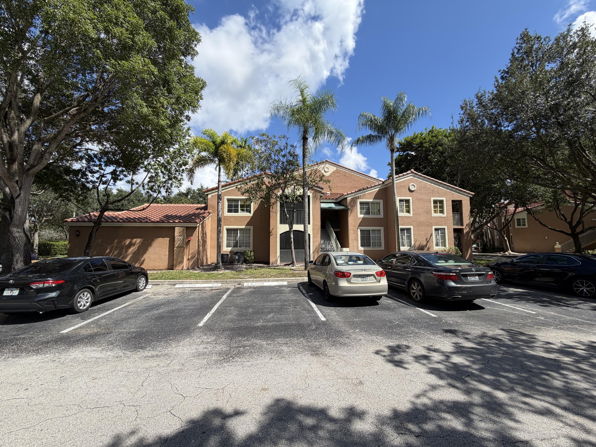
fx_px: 241
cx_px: 298
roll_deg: +0.5
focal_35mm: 14
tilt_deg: +4.4
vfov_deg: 85.7
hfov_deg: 102.1
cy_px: 224
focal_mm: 2.22
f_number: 2.2
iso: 25
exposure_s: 1/770
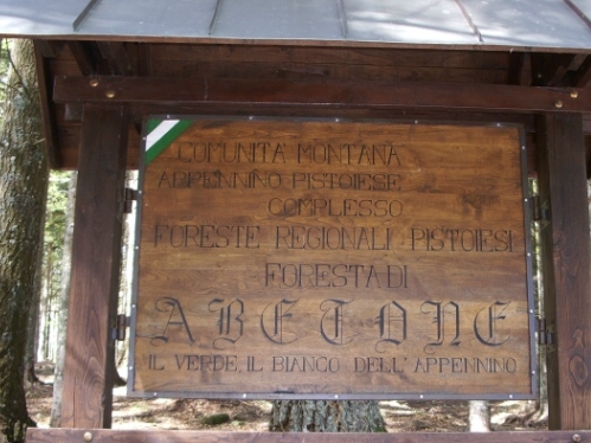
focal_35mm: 50
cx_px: 325
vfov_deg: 29.0
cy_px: 268
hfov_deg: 38.2
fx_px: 853
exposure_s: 1/50
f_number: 2.8
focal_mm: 6.8
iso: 100
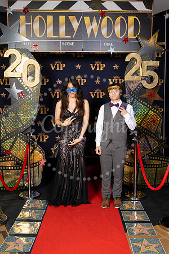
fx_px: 275
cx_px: 84
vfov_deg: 49.6
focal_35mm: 39
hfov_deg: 34.2
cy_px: 127
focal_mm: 39
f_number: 8
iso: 320
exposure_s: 1/100
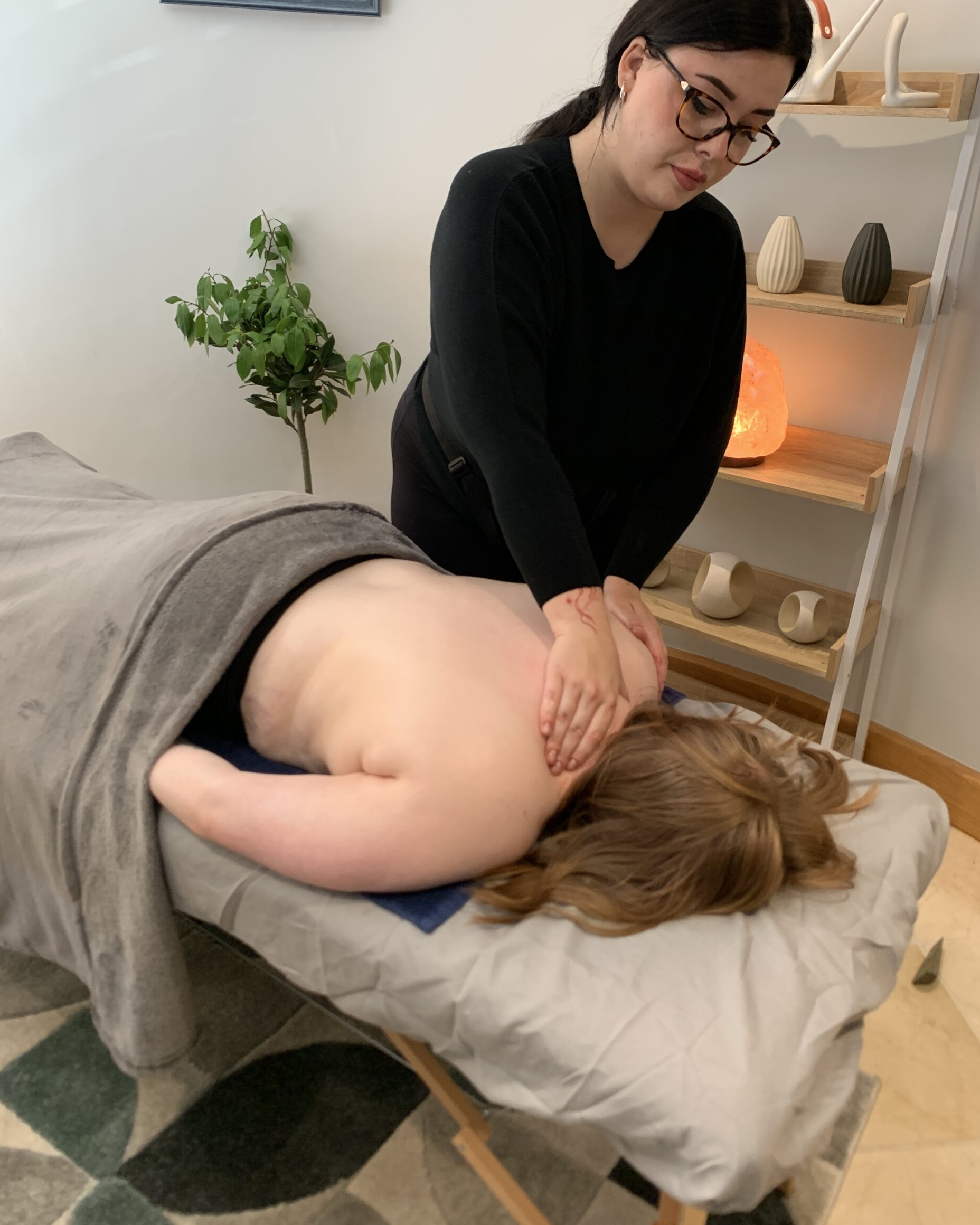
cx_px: 501
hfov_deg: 51.5
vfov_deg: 62.1
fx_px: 1015
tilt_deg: -23.4
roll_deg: -1.1
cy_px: 559
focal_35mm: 28
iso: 125
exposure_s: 1/50
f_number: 1.8
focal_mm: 4.25
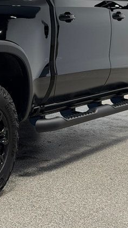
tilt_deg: -4.1
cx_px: -66
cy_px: 43
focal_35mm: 128
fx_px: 773
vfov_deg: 16.6
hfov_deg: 9.2
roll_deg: -0.6
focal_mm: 6.76
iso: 50
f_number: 1.78
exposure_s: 1/137
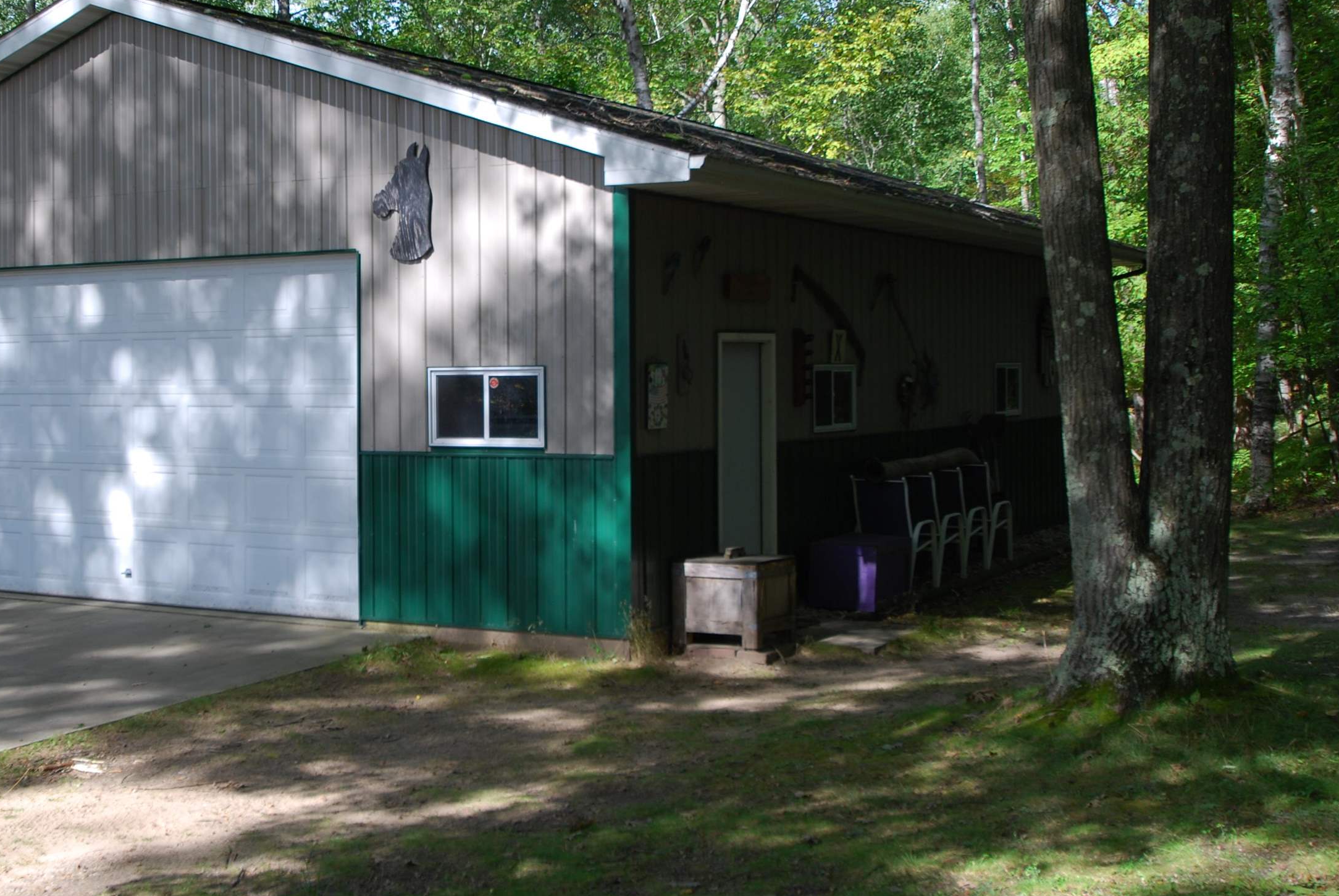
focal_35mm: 51
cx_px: 439
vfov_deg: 26.6
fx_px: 1899
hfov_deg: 38.4
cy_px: 430
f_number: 5.6
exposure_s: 1/125
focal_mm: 24
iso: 100
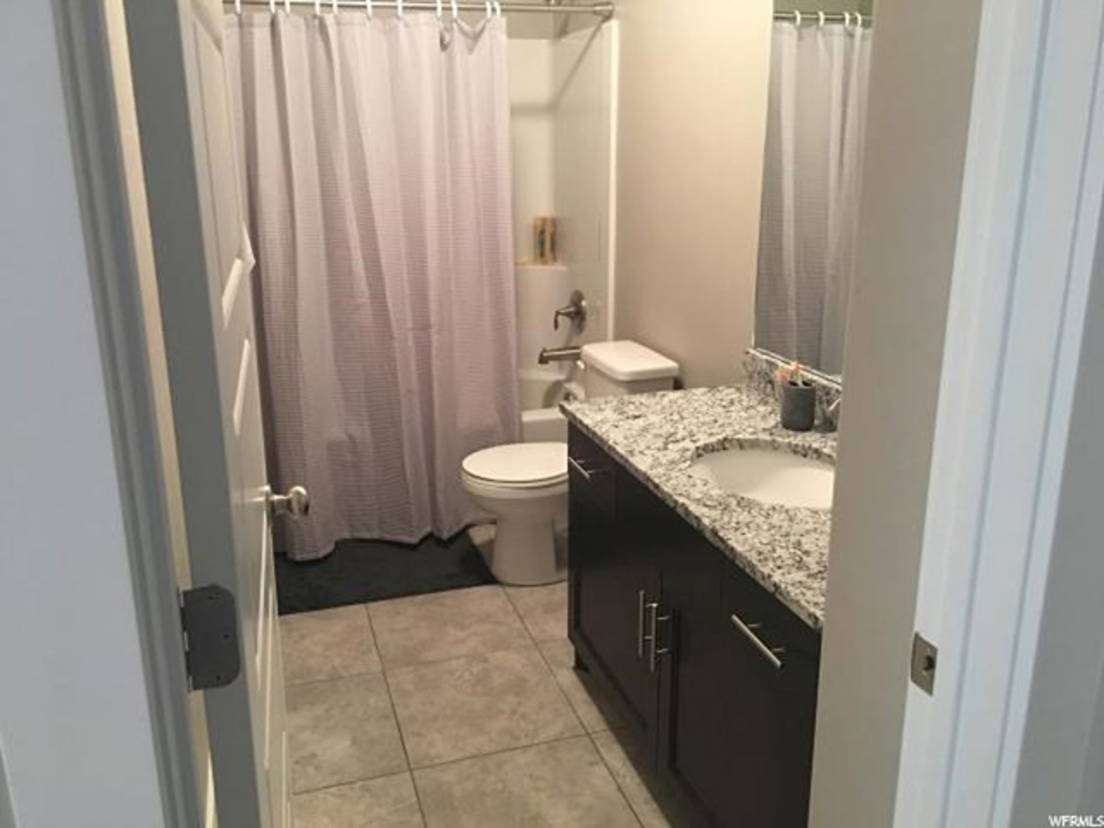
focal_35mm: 29
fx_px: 925
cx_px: 552
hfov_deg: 61.7
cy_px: 414
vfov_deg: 48.2
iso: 64
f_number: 2.2
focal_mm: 4.15
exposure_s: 1/4
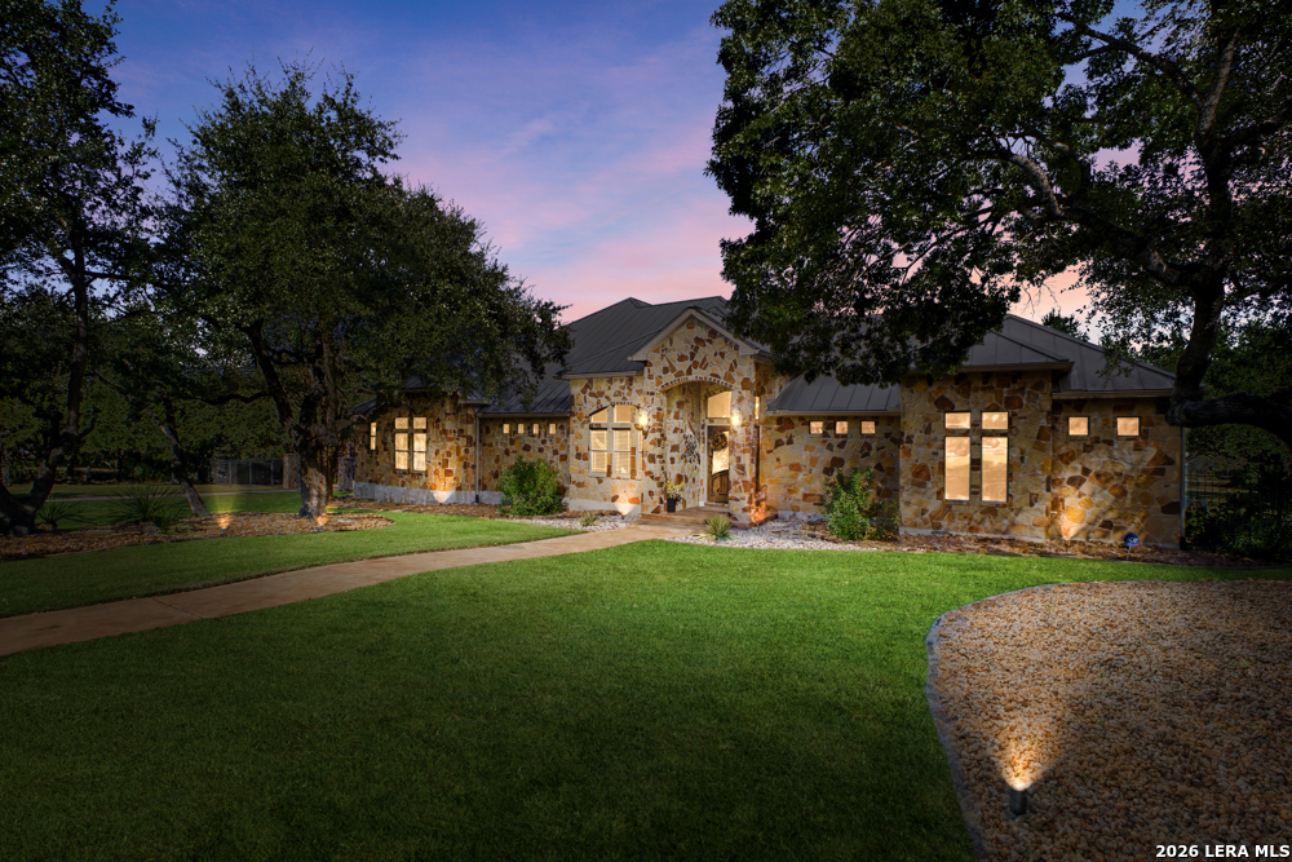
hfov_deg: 95.0
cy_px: 431
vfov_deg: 72.1
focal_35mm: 16
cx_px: 646
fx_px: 592
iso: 800
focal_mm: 11
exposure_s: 1/1000
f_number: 8
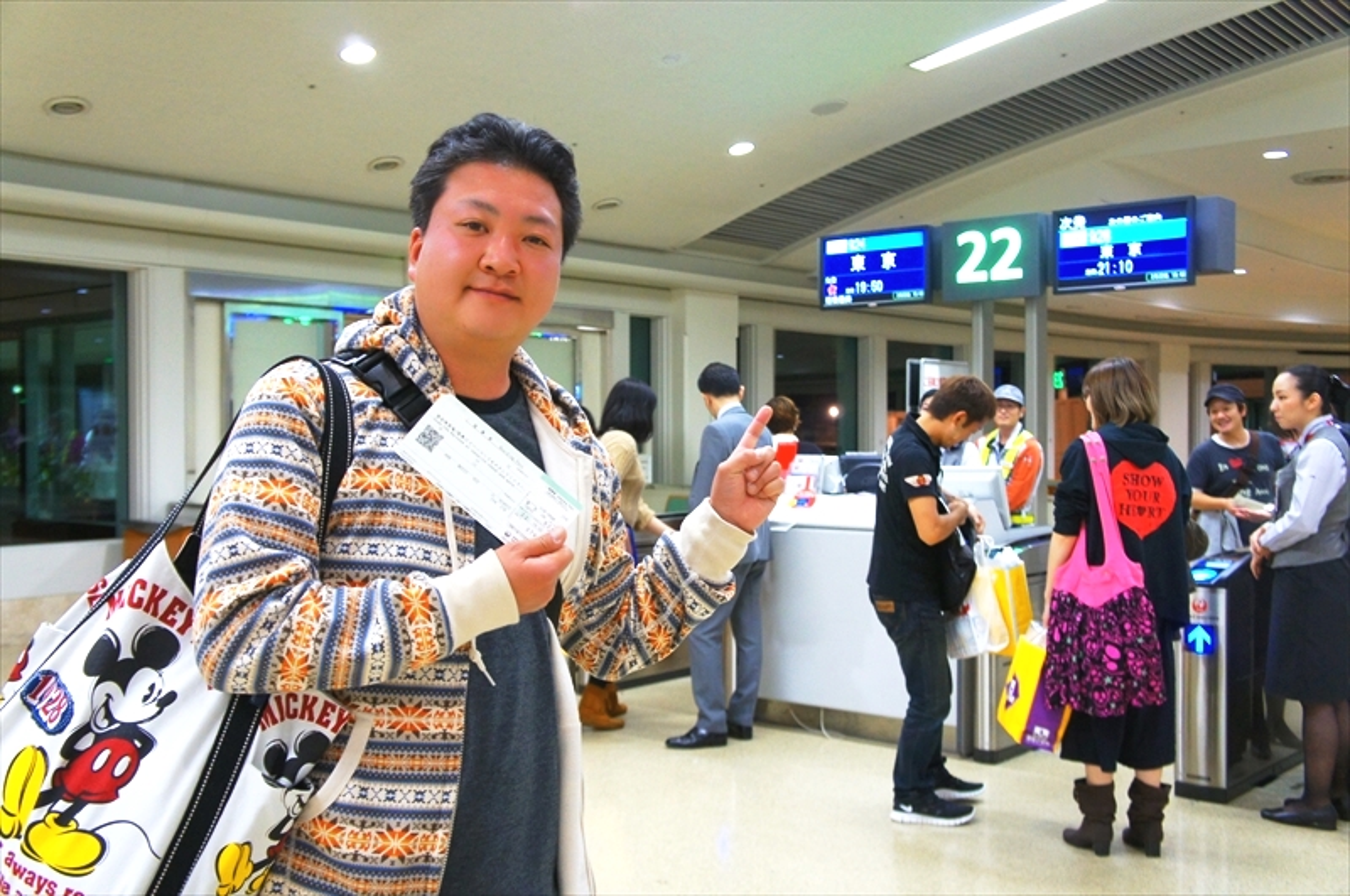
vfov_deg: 36.8
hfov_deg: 53.2
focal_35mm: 36
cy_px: 448
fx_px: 1348
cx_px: 675
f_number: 4
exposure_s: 1/40
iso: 1600
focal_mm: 24
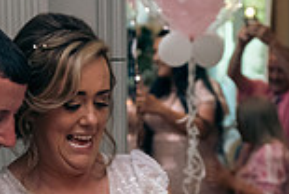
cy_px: 256
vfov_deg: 9.5
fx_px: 1142
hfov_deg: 14.4
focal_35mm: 142
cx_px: 192
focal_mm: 38
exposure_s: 1/160
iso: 800
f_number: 3.5
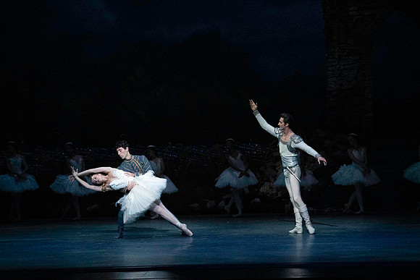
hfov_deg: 14.0
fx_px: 1715
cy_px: 140
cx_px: 210
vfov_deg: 9.3
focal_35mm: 147
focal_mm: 147
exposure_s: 1/400
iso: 25600
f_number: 5
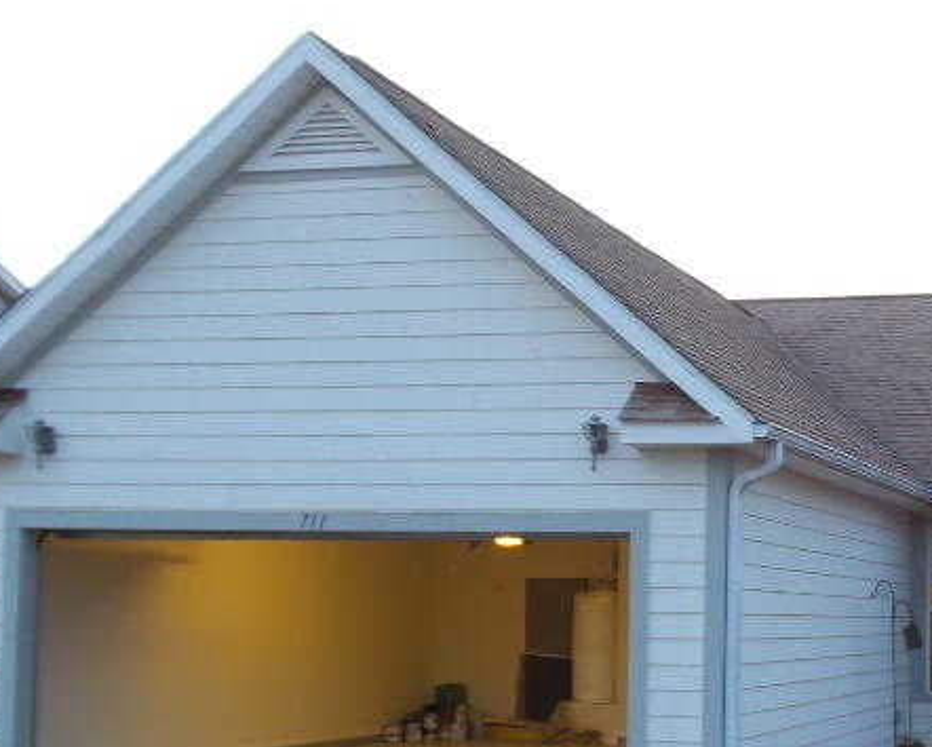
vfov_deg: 28.6
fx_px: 1435
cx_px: 947
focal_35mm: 52
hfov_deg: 32.8
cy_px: 578
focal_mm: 4.1
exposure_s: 1/25
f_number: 3.2
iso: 100
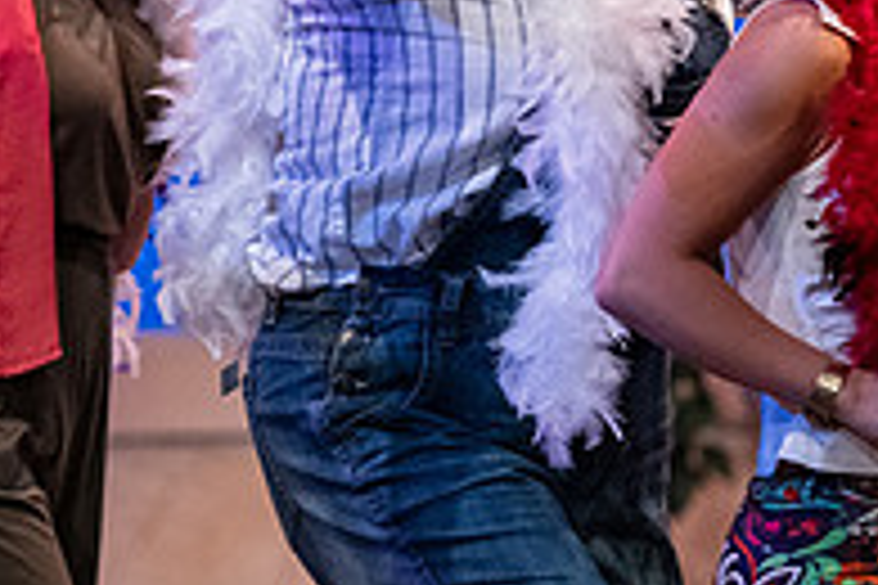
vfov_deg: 2.9
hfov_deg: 4.3
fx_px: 11584
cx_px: 500
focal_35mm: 475
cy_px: -47
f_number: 3.2
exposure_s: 1/400
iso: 4000
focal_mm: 160
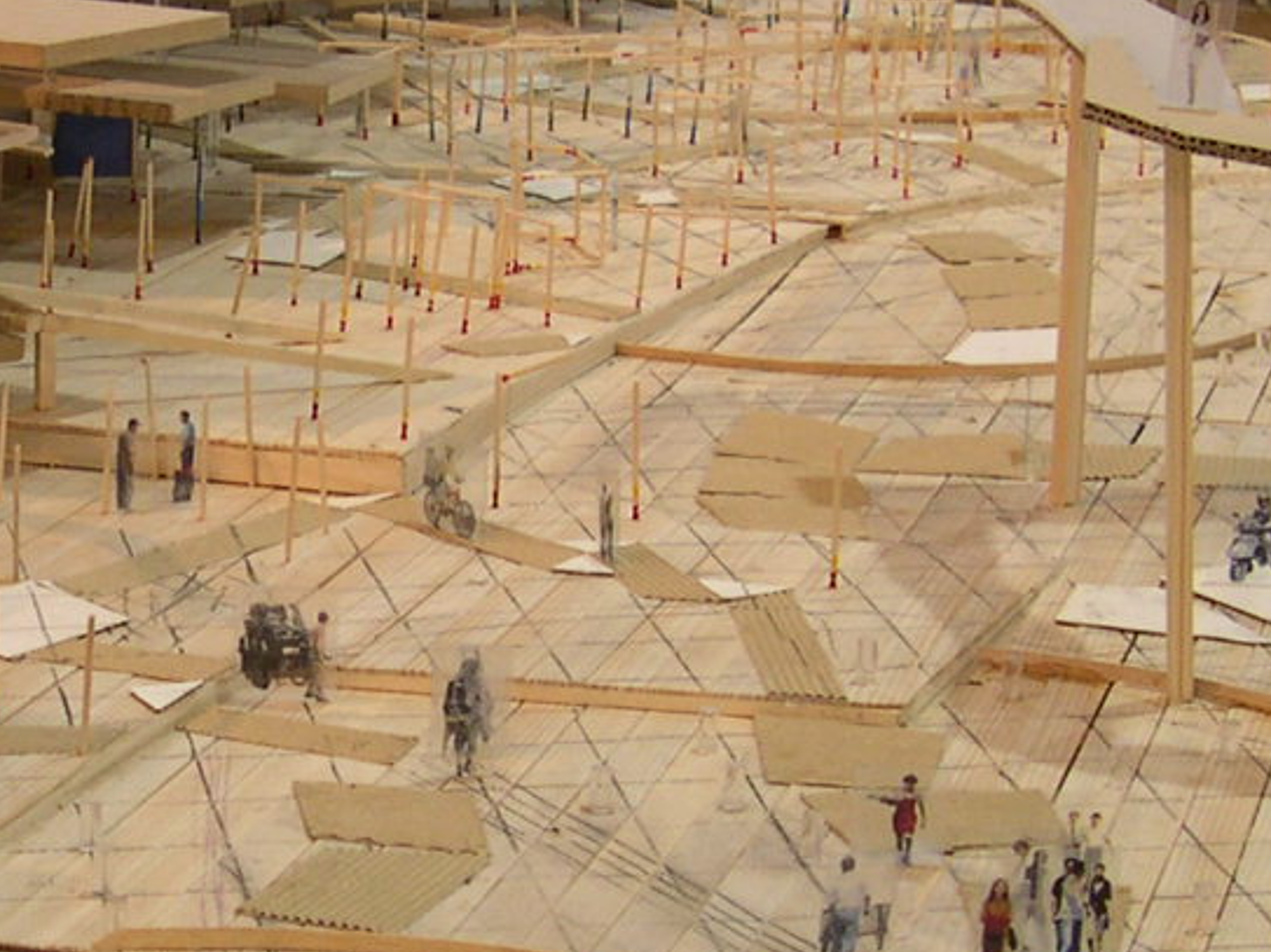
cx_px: 94
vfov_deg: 13.2
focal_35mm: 112
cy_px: 519
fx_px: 4111
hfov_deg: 17.3
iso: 100
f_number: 2.8
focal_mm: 8
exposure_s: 1/22.5
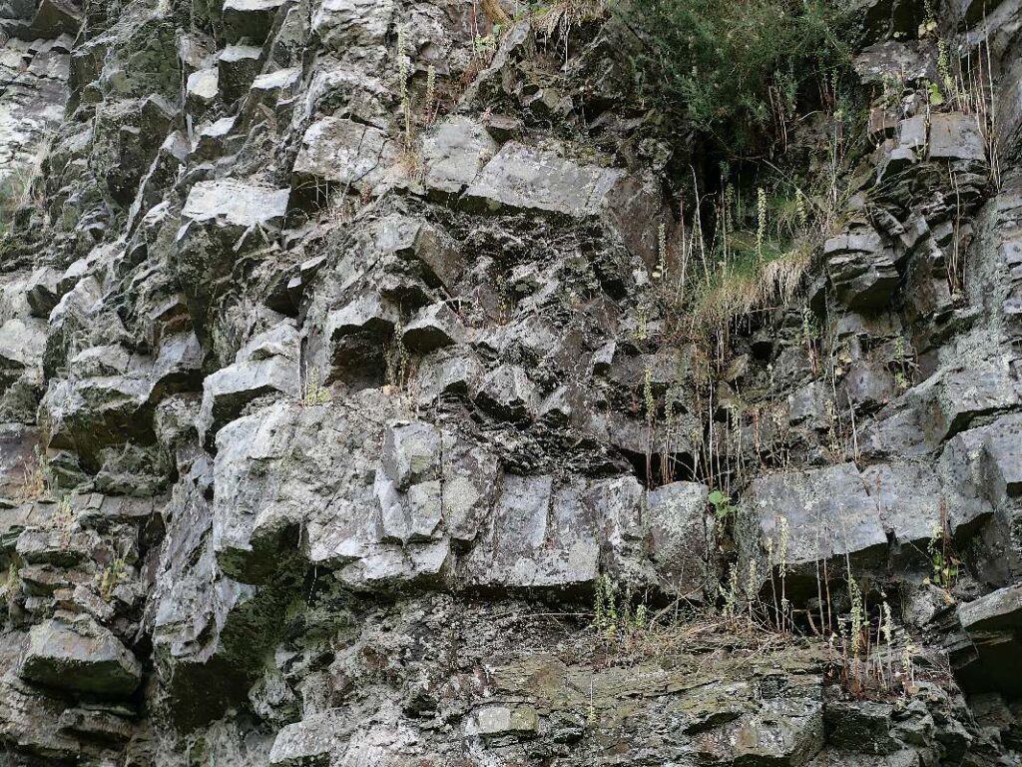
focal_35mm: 50
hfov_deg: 38.2
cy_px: 384
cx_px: 511
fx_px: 1476
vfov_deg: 29.1
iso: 200
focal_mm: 25
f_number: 2.2
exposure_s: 1/320
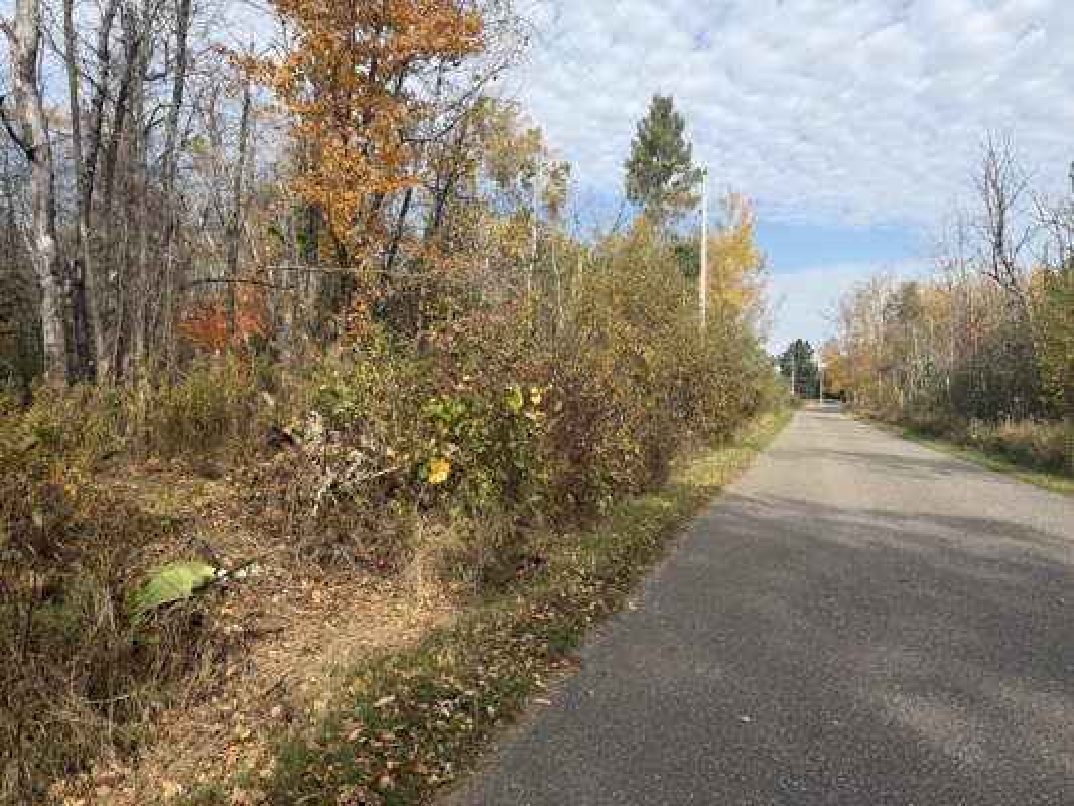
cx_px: 537
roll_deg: -1.8
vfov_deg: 56.8
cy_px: 403
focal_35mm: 24
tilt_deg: -0.7
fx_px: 745
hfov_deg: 71.6
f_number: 1.78
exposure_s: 1/3584
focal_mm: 6.76
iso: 80
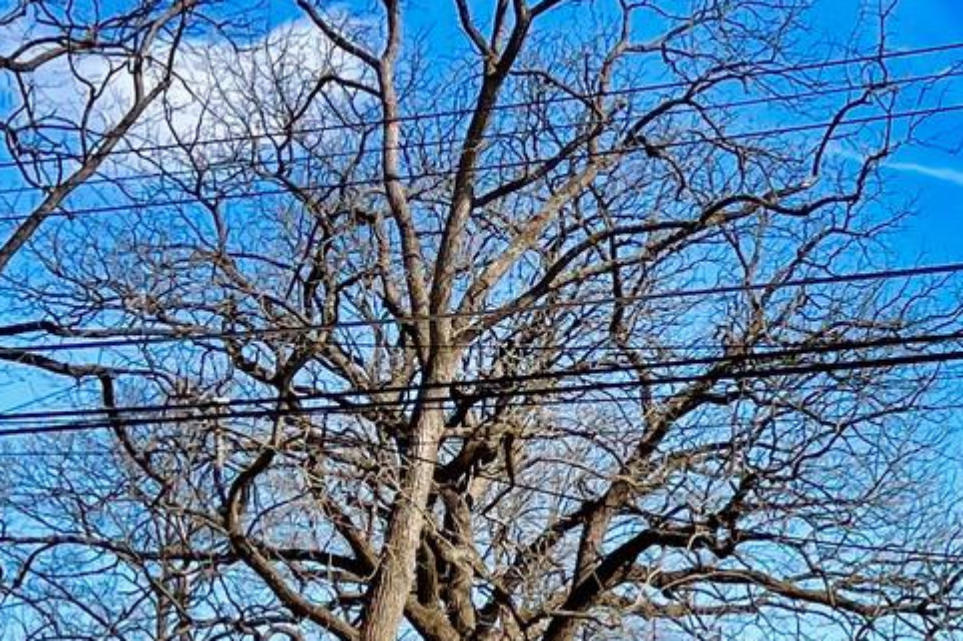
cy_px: 603
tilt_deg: +4.7
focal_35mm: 115
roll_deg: +0.8
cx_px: 1620
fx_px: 3075
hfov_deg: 15.7
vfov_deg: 11.8
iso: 32
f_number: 1.6
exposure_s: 1/2857
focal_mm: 5.1
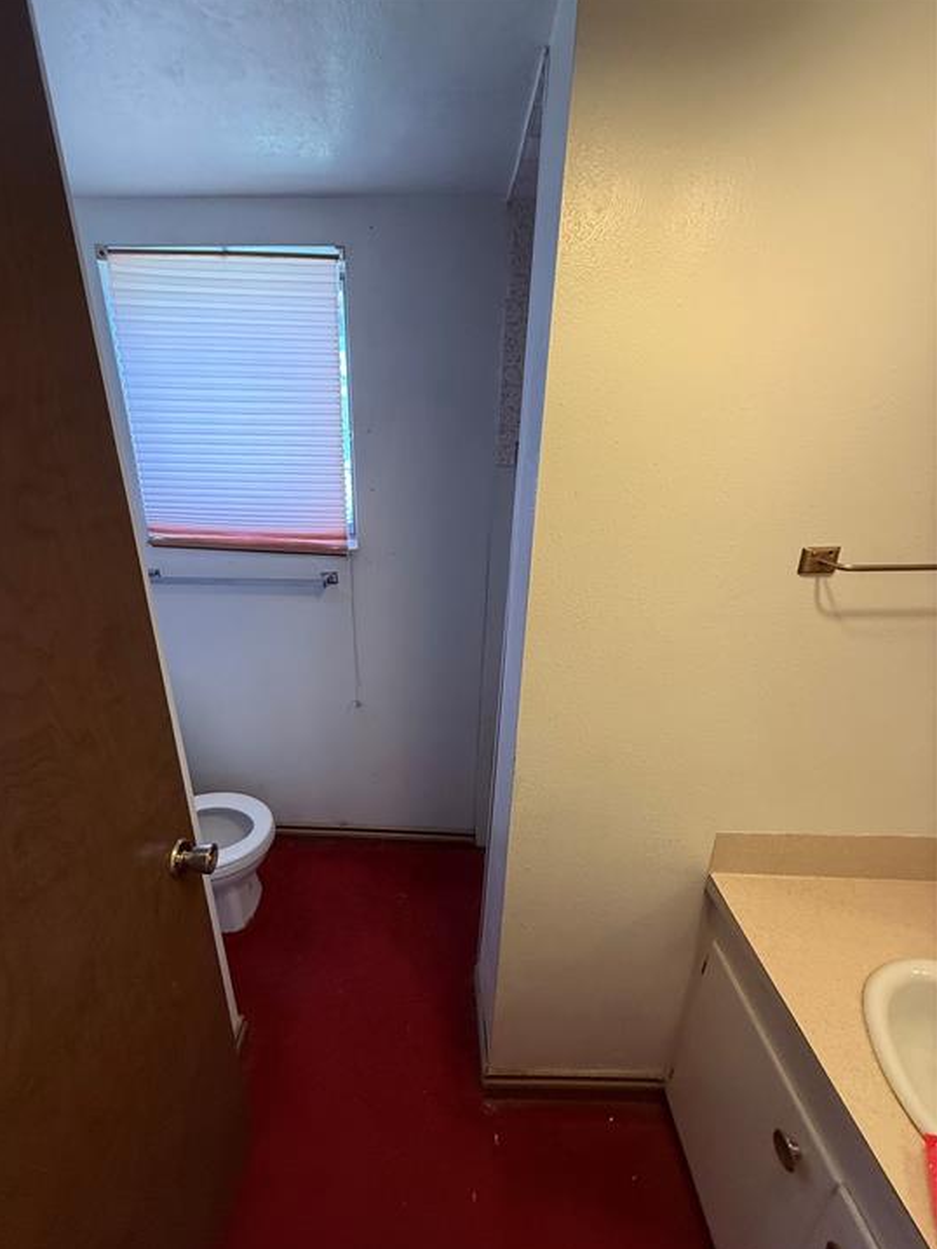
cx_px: 437
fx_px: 541
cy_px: 658
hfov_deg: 81.7
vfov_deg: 98.1
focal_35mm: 15
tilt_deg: -21.7
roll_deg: -1.3
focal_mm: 2.22
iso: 320
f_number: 2.2
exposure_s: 1/60
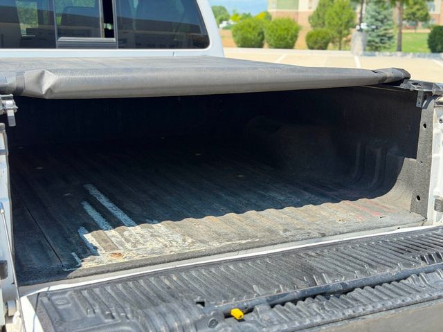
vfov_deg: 30.3
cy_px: 166
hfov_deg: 39.7
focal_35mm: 48
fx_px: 614
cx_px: 222
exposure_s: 1/810
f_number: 1.78
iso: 100
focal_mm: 6.76
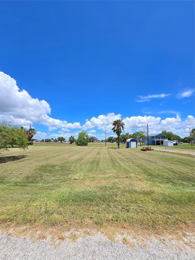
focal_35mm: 13
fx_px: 98
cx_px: 98
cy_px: 130
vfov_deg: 106.2
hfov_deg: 89.9
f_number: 2.2
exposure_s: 1/1061
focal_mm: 1.7
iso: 25
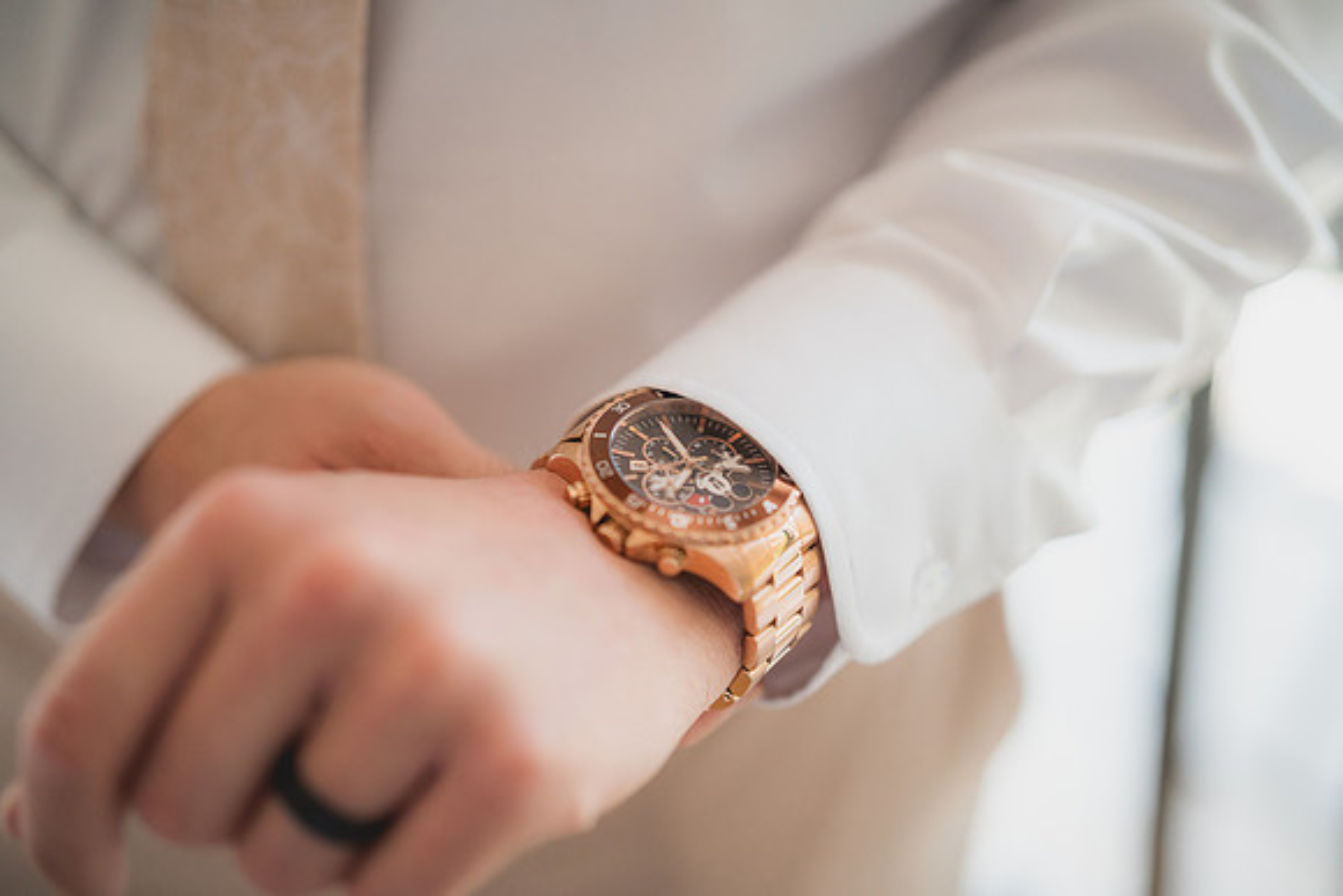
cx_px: 672
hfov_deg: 39.6
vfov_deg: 27.0
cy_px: 448
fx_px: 1866
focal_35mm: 50
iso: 800
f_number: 1.4
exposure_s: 1/800
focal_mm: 50
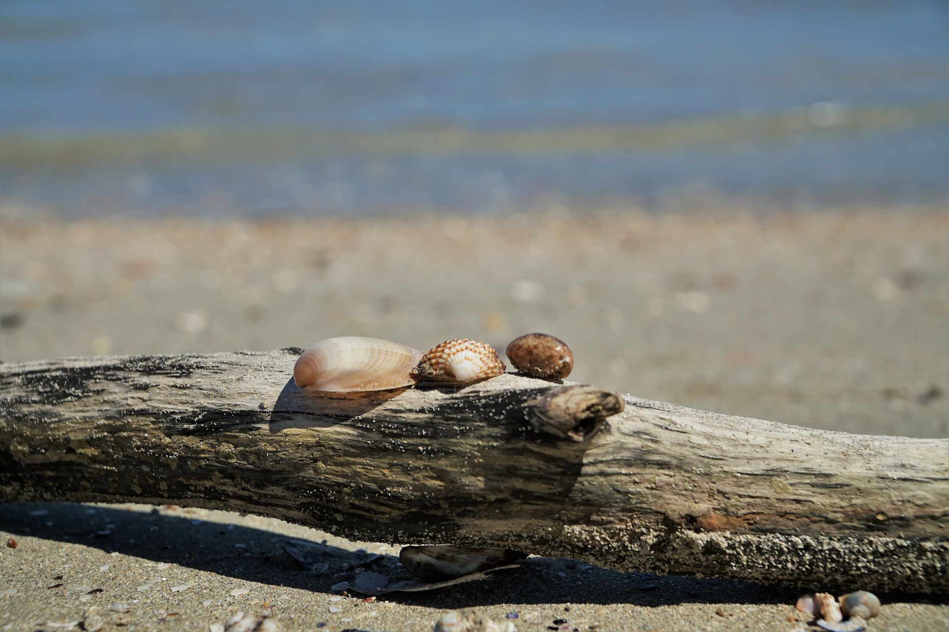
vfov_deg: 25.8
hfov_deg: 37.9
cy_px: 316
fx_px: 1384
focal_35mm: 52
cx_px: 474
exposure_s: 1/800
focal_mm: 35
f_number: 5.6
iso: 100
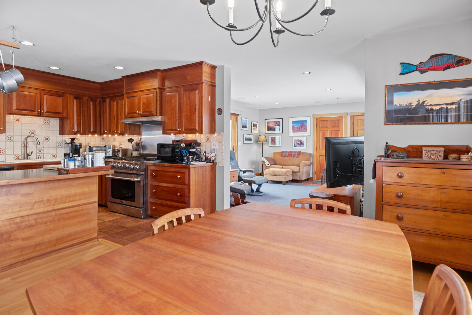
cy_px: 158
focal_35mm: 19
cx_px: 236
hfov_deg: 86.9
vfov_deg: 64.6
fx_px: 249
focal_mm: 12.7
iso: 500
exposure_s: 1/1.25
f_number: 8
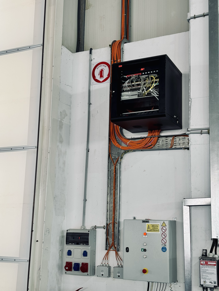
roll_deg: -1.0
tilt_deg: +12.4
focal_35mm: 48
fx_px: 405
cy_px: 146
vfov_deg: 39.7
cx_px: 110
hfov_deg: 30.3
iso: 50
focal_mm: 6.76
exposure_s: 1/50
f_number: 1.78
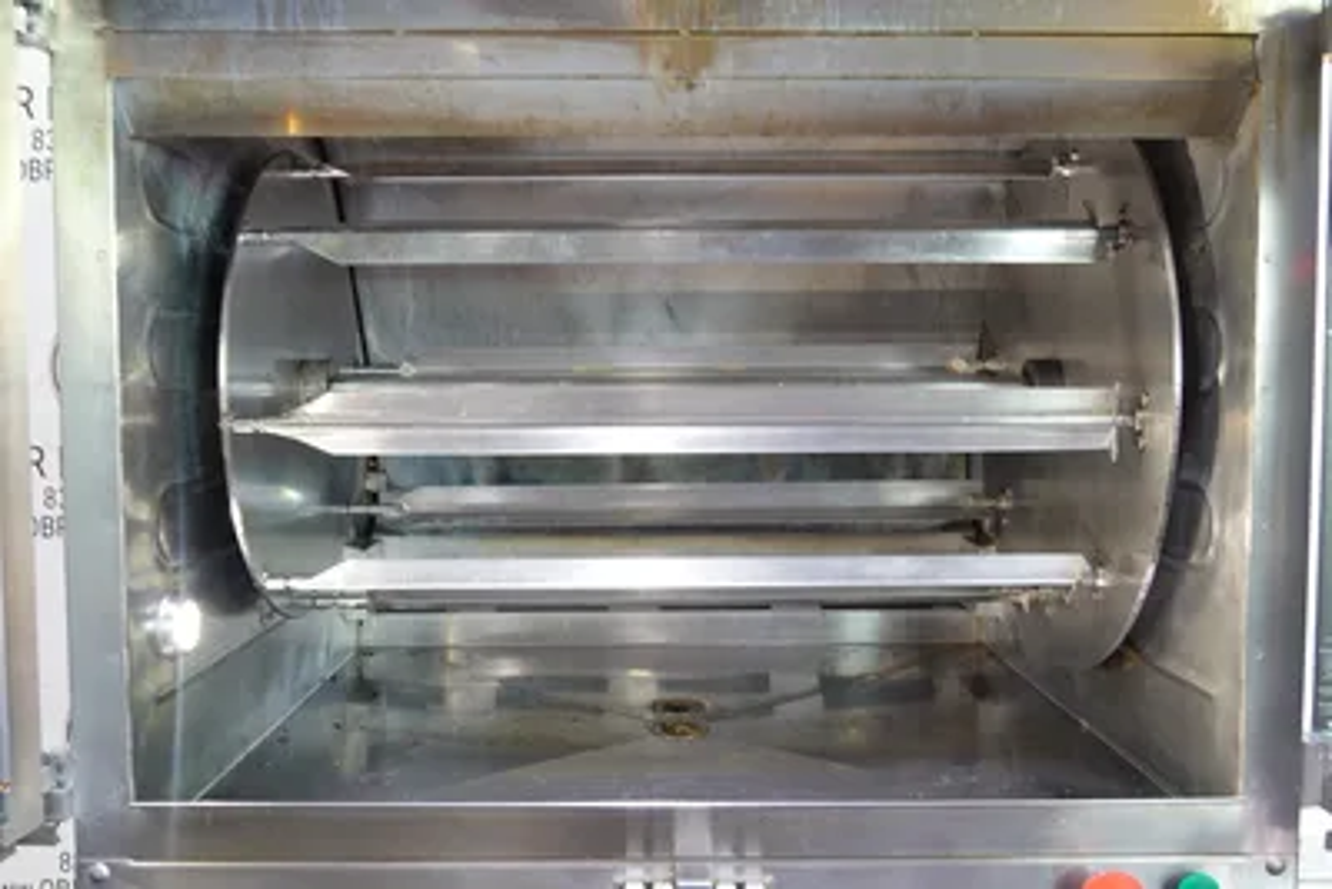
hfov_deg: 57.2
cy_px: 444
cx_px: 666
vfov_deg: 40.0
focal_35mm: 33
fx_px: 1221
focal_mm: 12.25
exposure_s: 1/4
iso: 125
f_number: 3.5
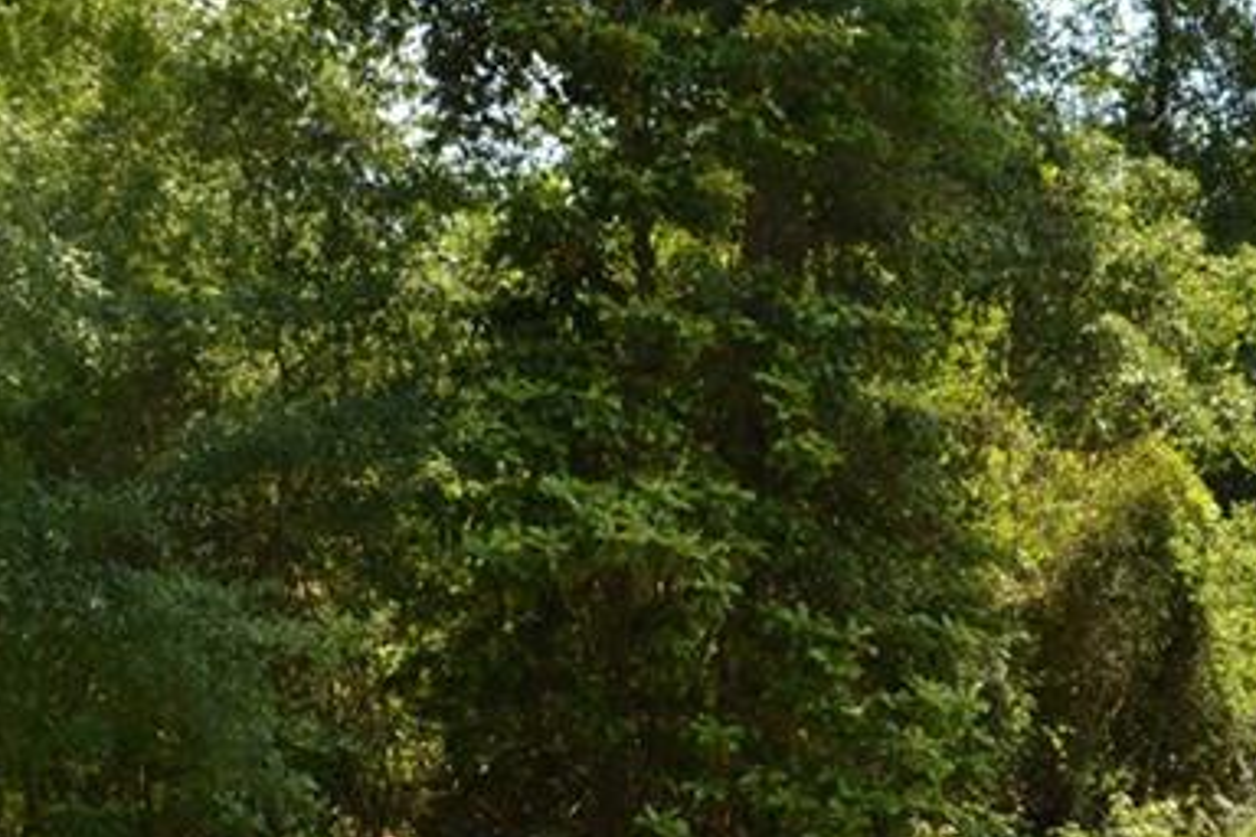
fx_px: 2512
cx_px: 625
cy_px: 520
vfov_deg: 18.9
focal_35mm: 72
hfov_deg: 28.1
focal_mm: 18
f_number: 6.3
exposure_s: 1/200
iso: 100
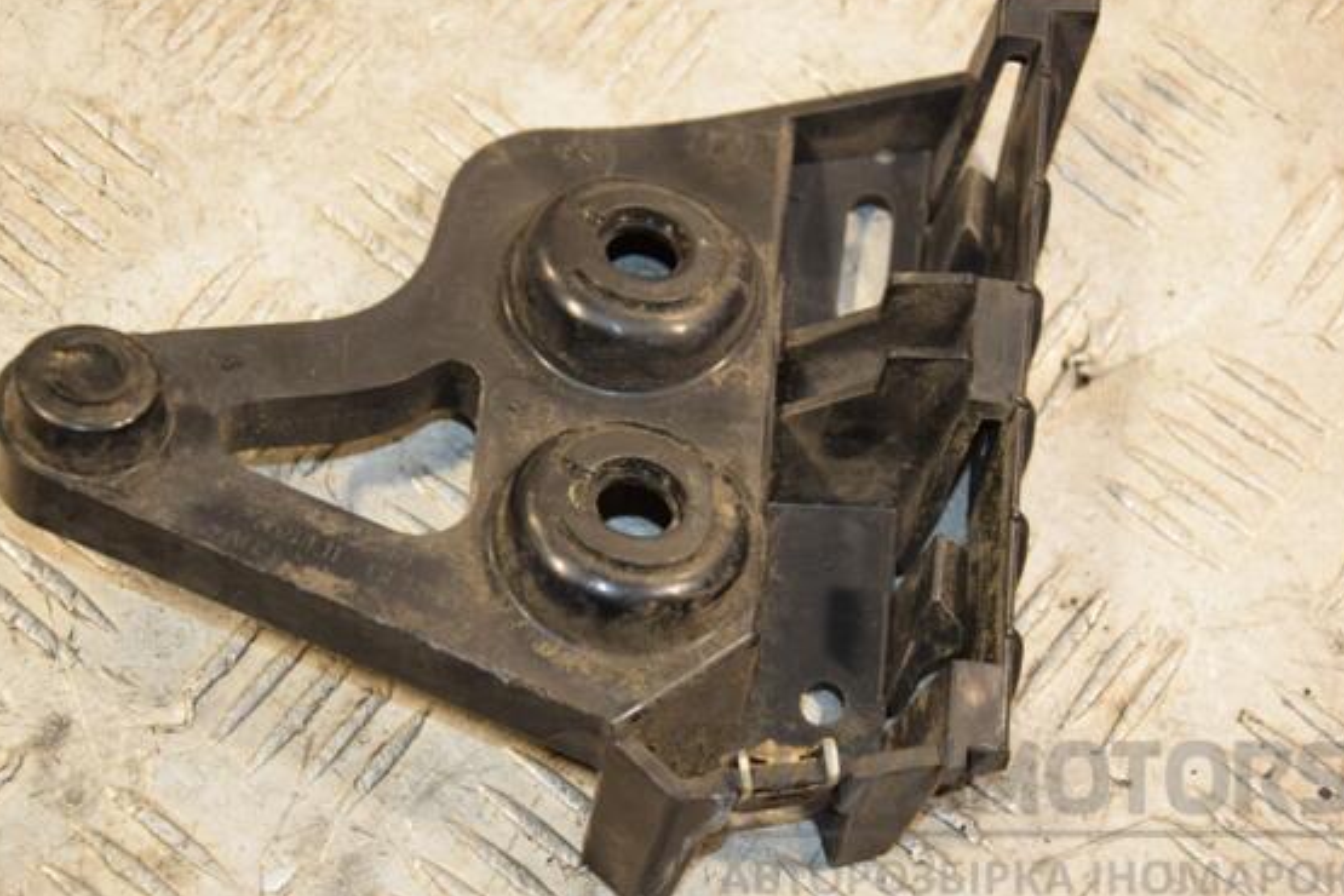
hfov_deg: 21.7
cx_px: 673
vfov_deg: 14.6
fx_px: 3509
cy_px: 455
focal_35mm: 94
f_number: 5
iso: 800
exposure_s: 1/125
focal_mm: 58
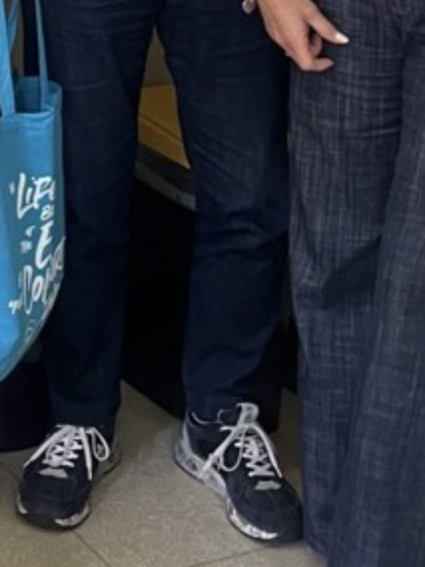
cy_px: -228
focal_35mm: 117
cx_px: -164
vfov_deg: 15.7
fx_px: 1915
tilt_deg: -9.1
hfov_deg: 12.2
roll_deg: -1.5
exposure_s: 1/50
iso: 125
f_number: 1.6
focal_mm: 5.1
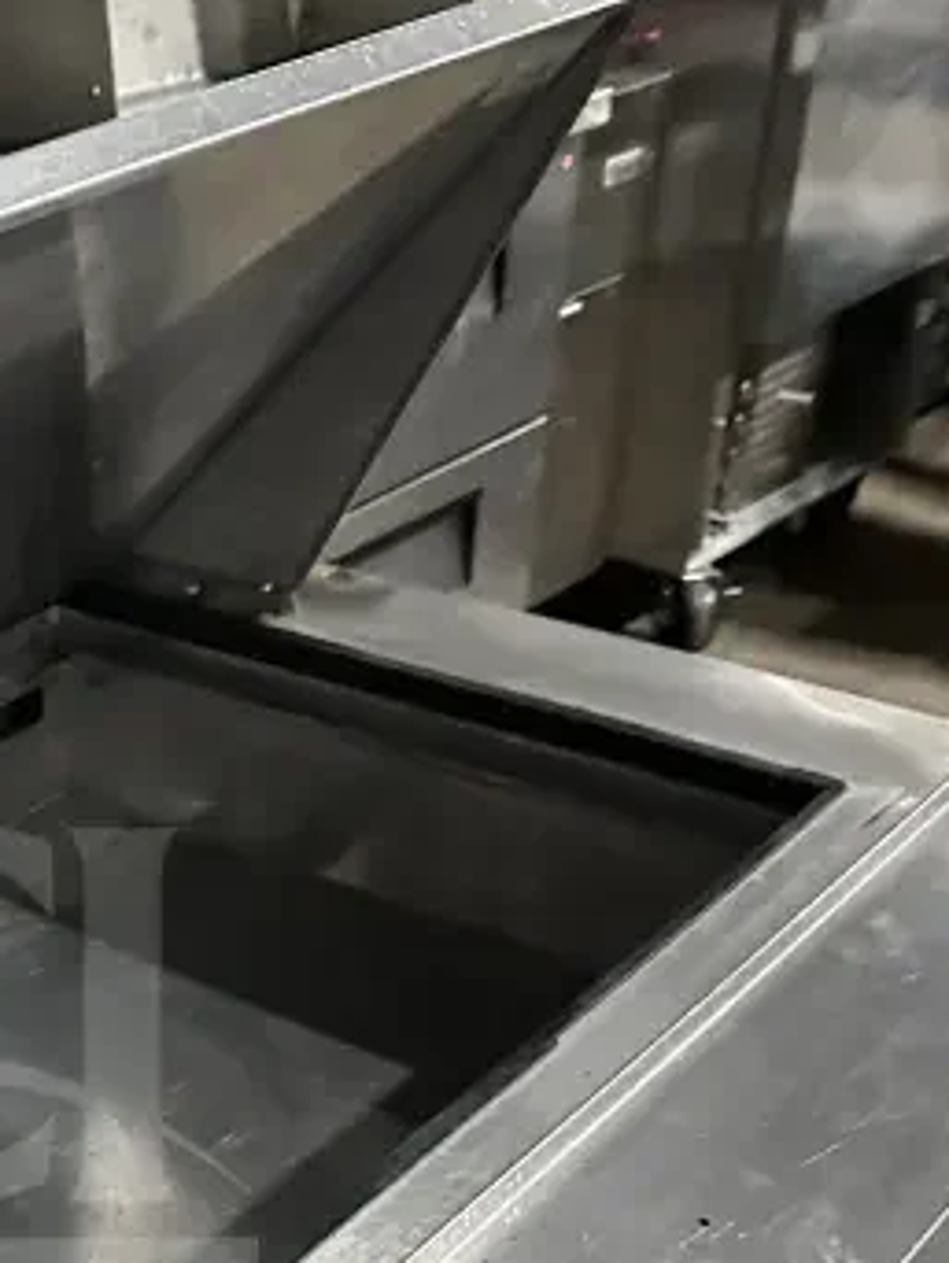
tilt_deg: -30.2
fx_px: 2081
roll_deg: -0.4
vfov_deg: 32.2
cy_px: 1121
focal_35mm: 57
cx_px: -159
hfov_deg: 23.7
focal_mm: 6.86
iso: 1000
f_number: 1.78
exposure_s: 1/48
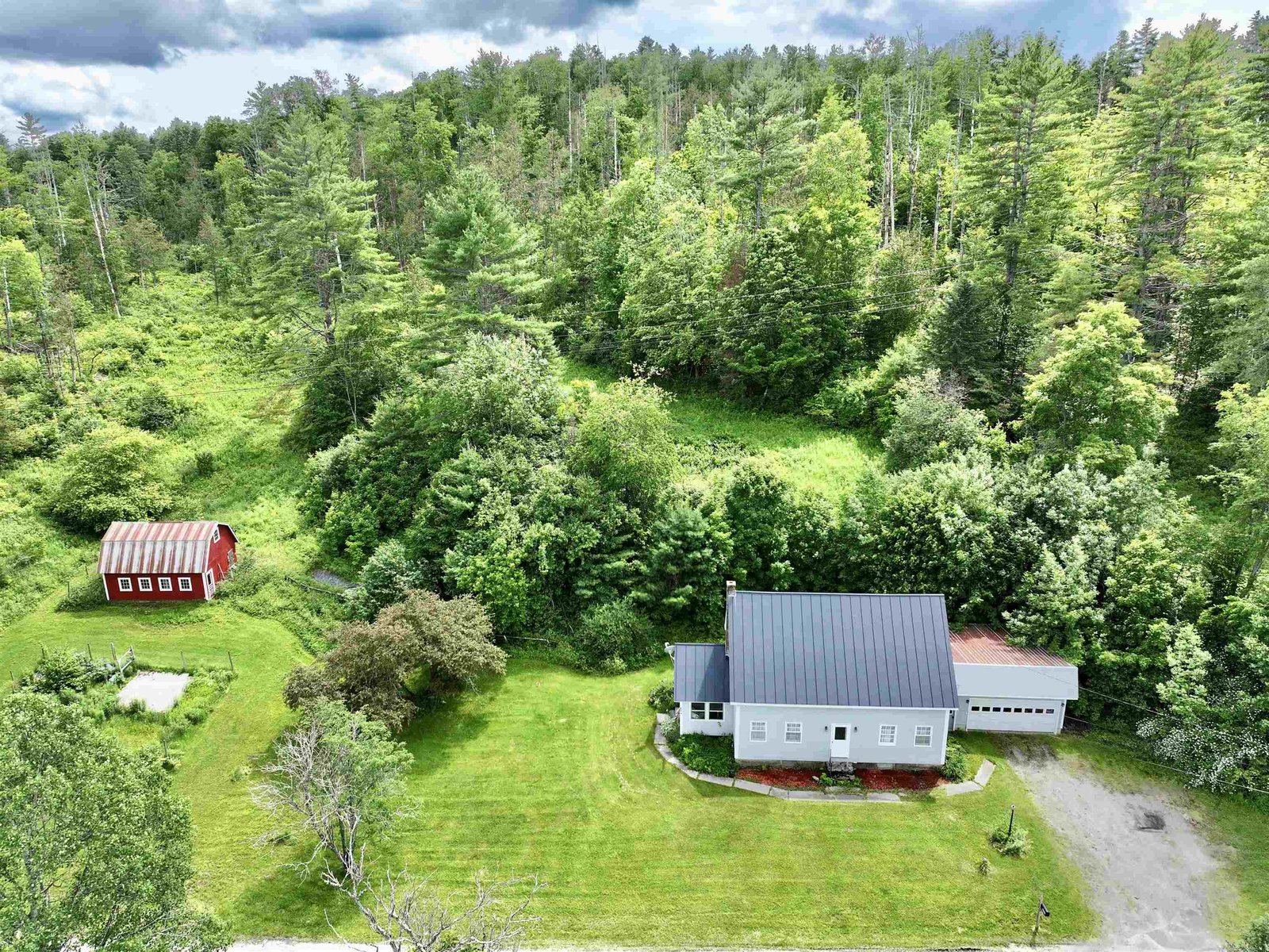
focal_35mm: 24
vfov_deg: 56.8
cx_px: 634
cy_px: 476
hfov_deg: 71.6
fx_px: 880
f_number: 2.8
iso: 240
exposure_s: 1/2000
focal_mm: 12.29
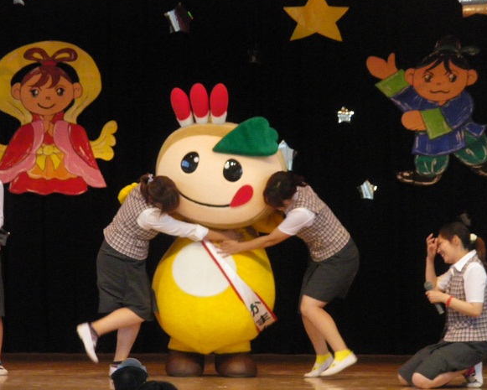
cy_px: 195
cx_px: 227
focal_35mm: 159
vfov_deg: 9.7
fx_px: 2292
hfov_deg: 12.1
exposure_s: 1/125
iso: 800
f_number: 5.4
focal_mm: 26.2
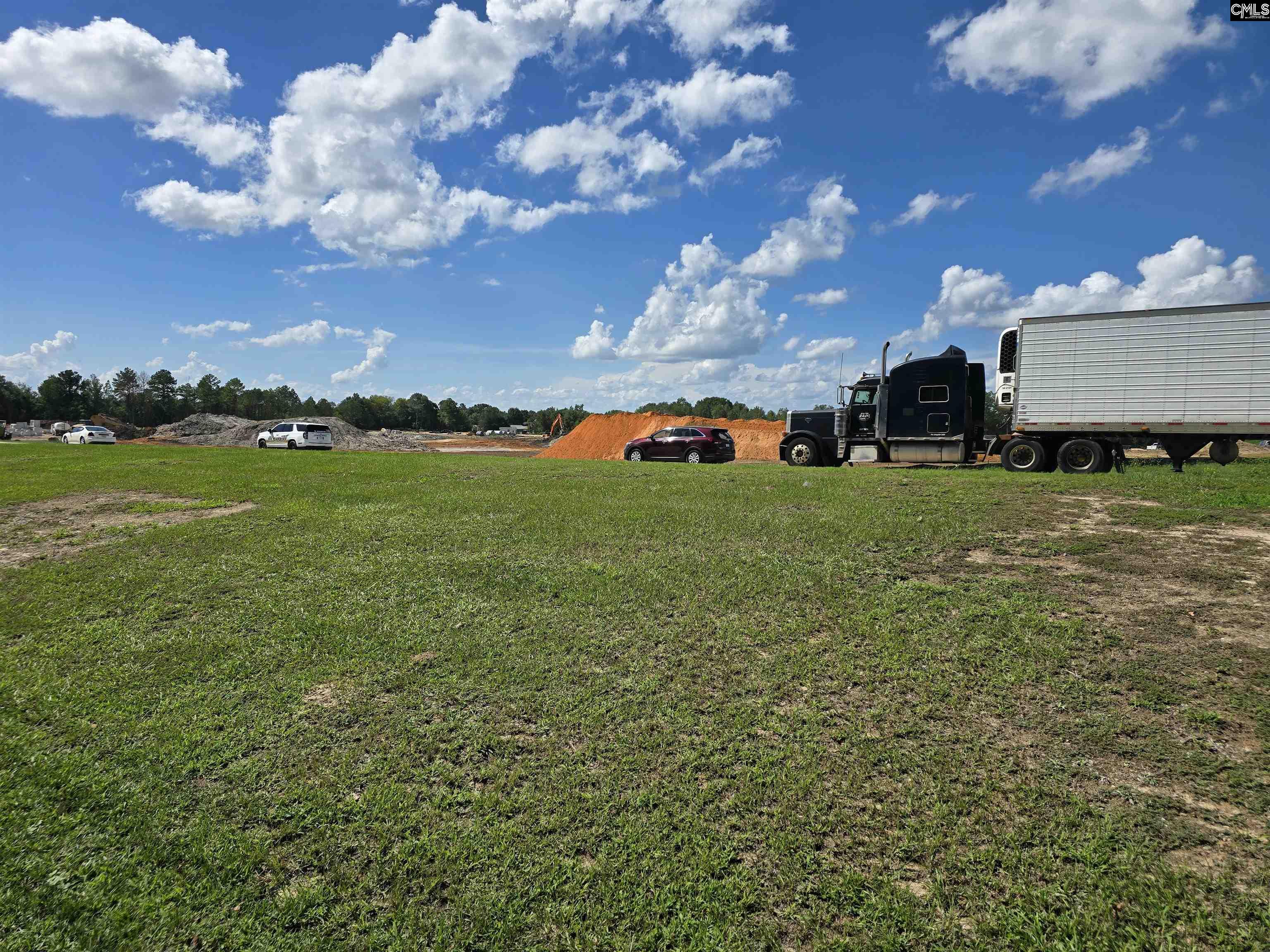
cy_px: 476
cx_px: 635
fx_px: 844
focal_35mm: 23
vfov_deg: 58.9
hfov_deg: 73.9
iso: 12
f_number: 1.7
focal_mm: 6.3
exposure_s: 1/1493
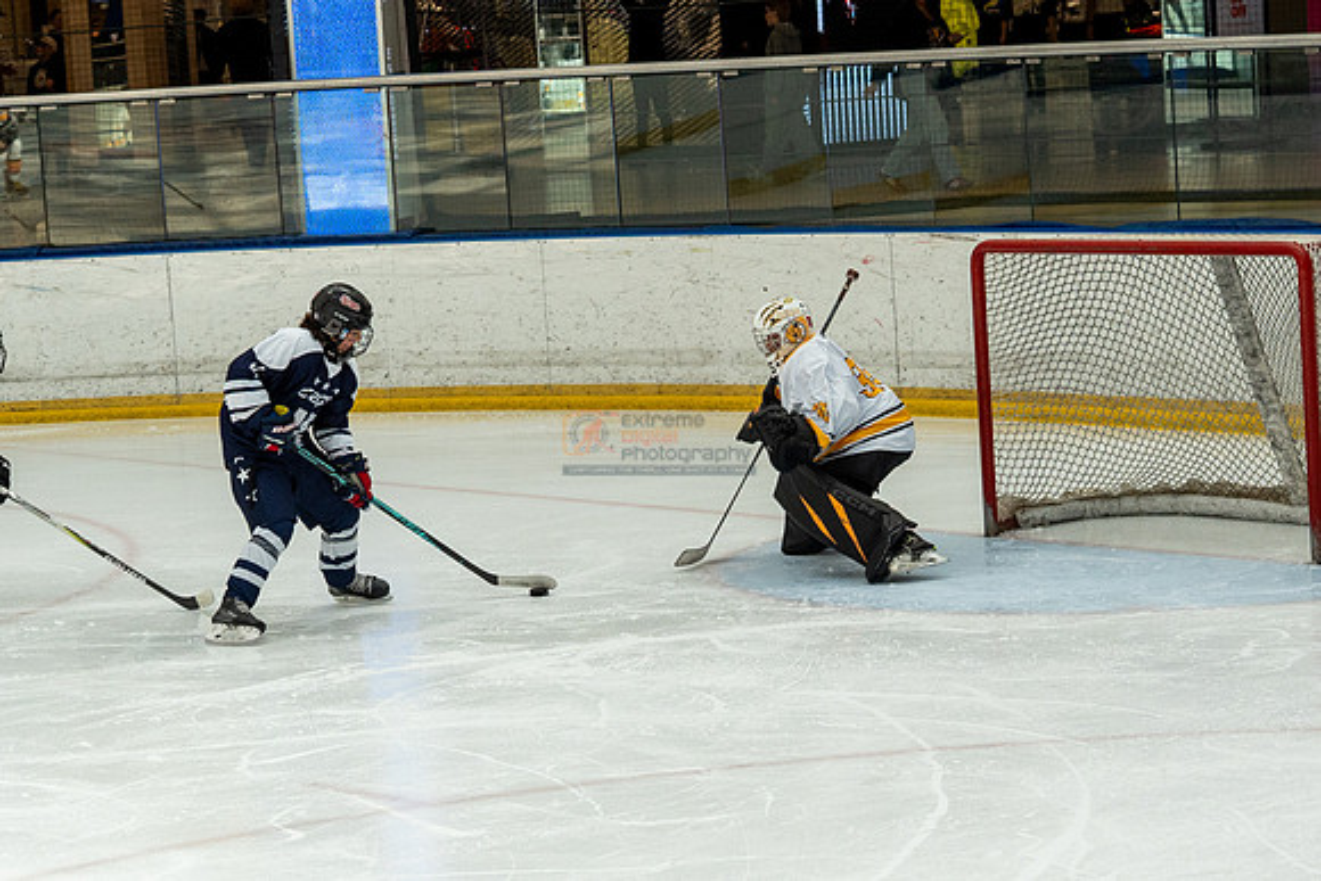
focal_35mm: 114
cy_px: 629
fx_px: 4194
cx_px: 607
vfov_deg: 12.0
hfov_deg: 17.9
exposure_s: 1/1600
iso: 800
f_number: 3.5
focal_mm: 52
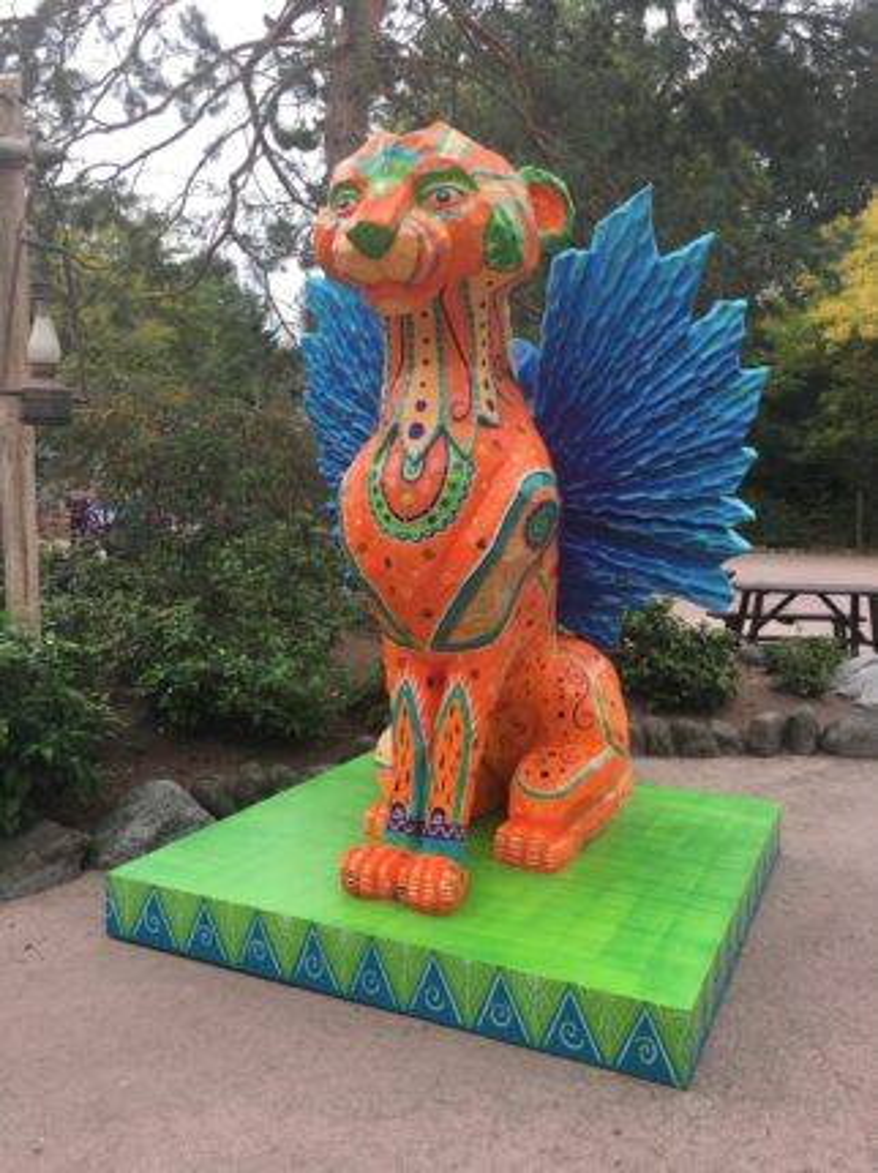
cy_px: 586
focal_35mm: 29
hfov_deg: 48.2
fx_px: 982
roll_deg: -0.9
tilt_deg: -5.1
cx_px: 439
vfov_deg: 61.7
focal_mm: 4.15
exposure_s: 1/234
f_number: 2.2
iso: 25
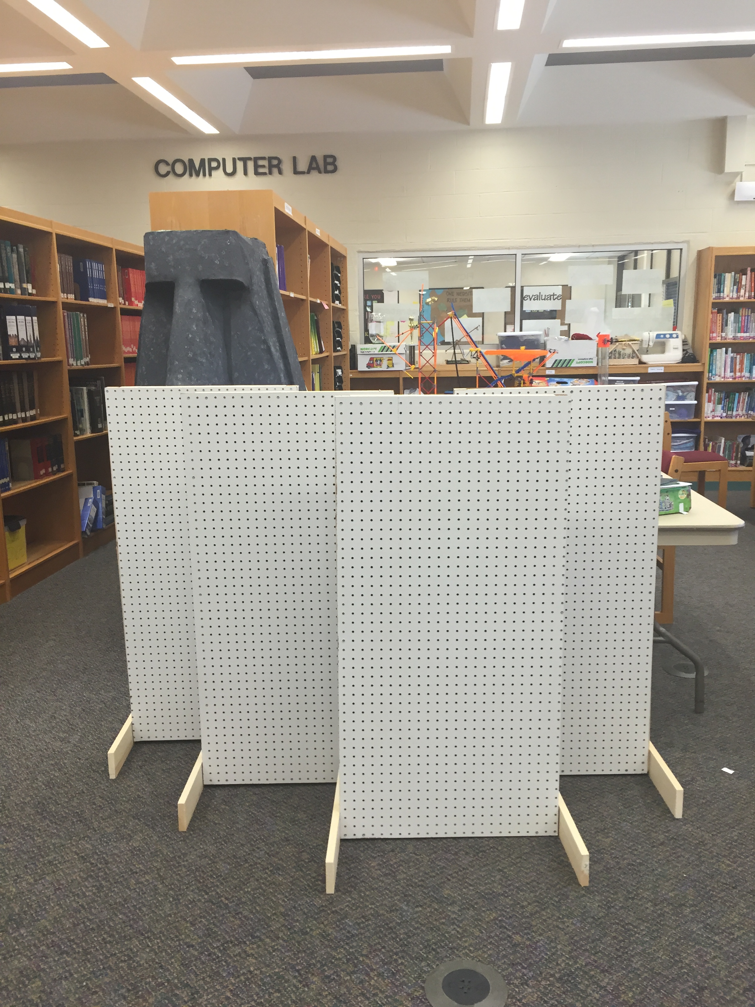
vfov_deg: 61.7
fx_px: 843
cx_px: 378
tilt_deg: -10.6
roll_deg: +2.3
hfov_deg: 48.2
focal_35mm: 29
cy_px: 504
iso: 64
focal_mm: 4.15
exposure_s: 1/30
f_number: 2.2
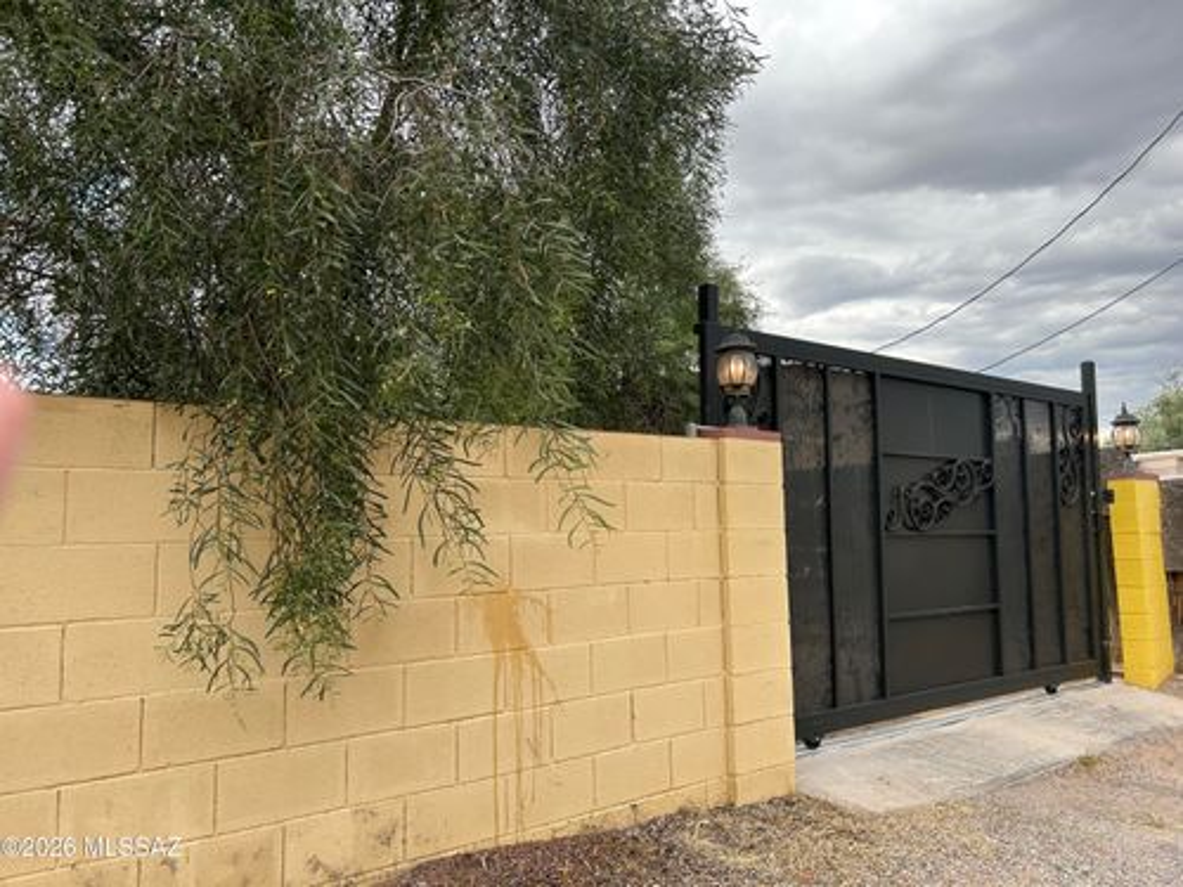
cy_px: 444
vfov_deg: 53.1
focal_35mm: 26
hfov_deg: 67.3
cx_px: 592
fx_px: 889
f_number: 1.5
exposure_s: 1/394
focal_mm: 5.7
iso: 50
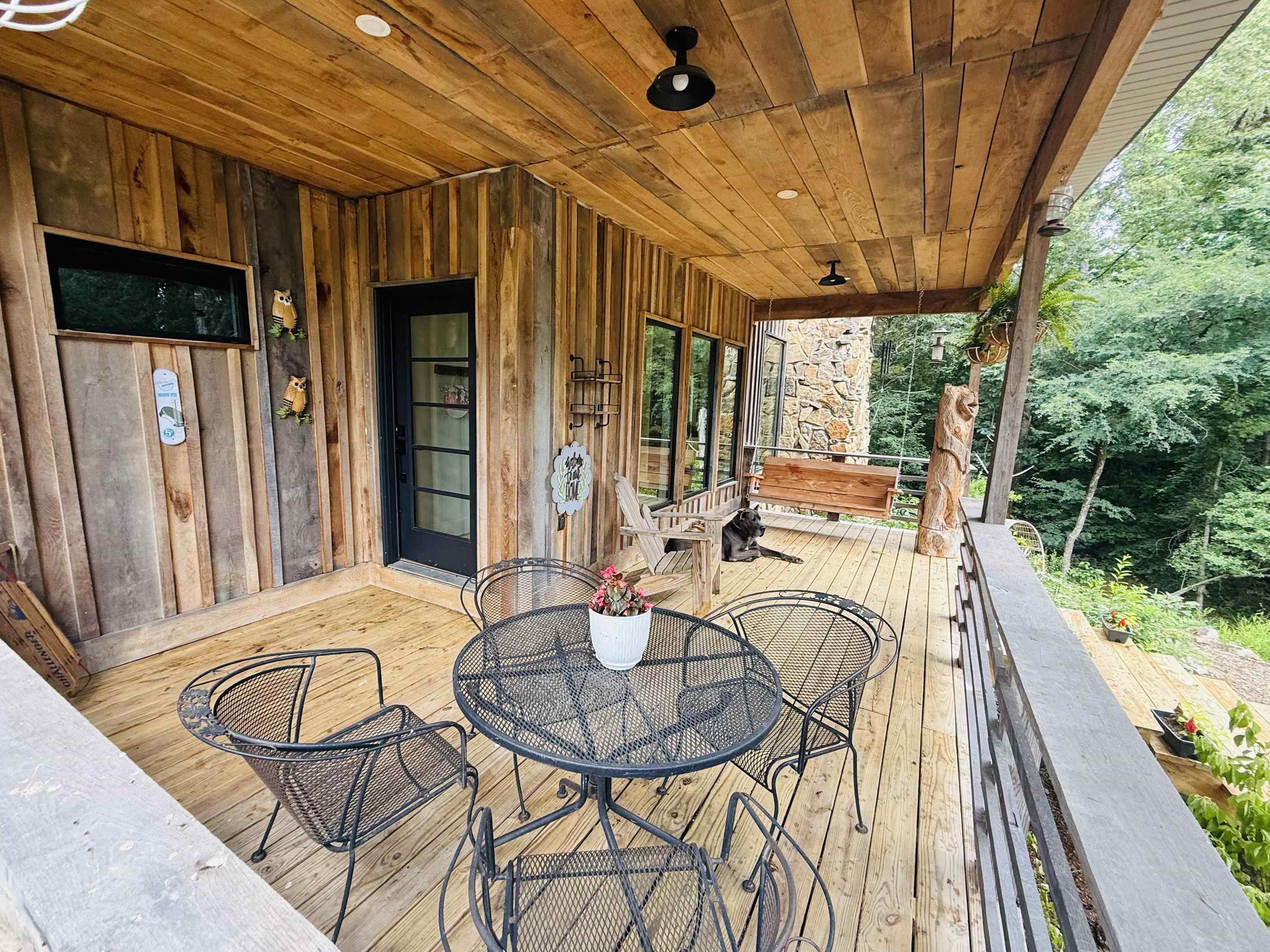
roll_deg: -0.9
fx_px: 550
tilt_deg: -7.5
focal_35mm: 15
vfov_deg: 81.7
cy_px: 485
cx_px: 605
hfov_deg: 98.1
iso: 64
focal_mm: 2.22
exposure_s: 1/99
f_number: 2.2
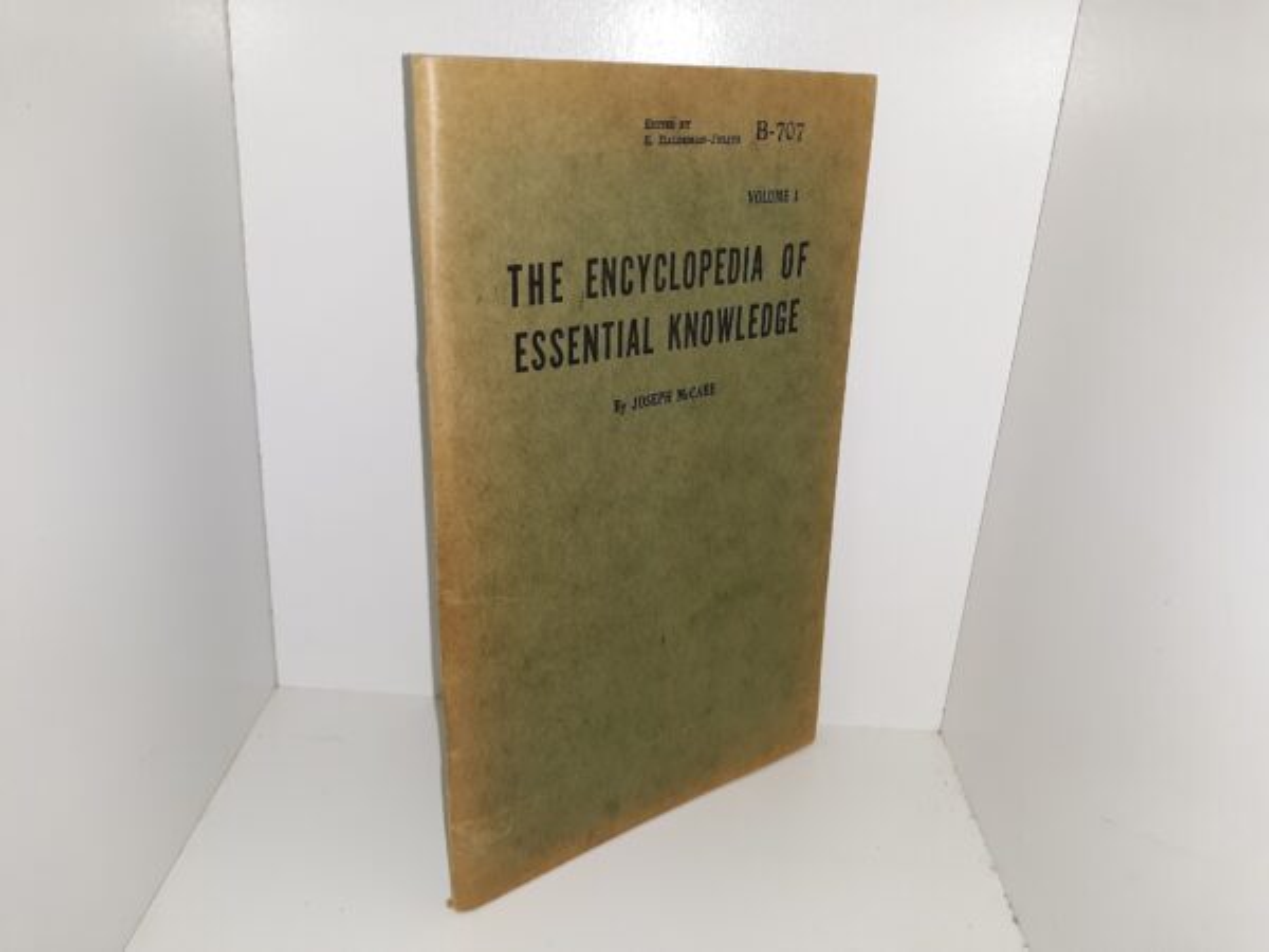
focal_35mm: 28
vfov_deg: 49.7
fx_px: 1026
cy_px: 476
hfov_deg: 63.4
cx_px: 634
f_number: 1.7
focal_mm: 3.7
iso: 40
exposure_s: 1/132
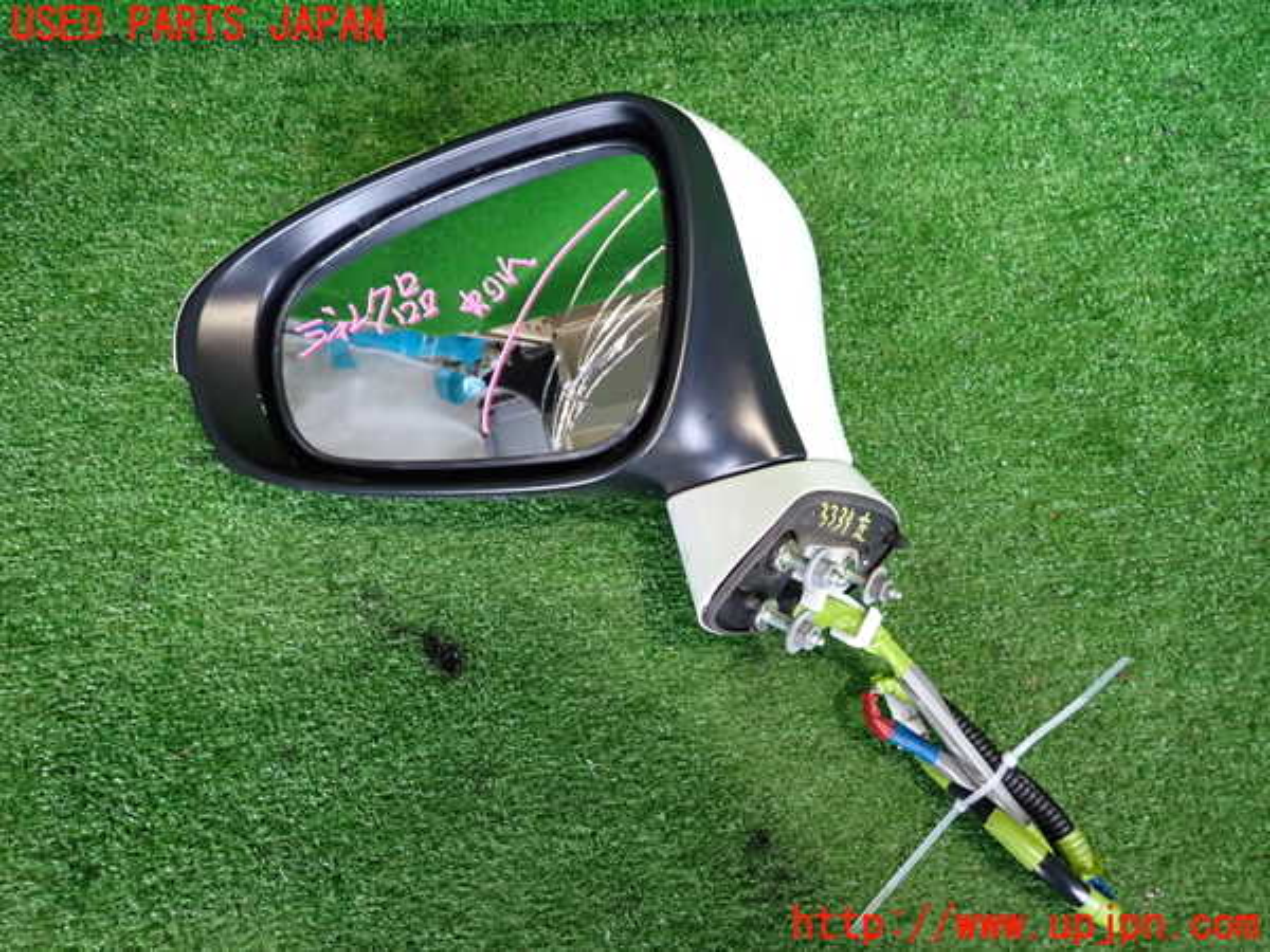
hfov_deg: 69.4
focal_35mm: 25
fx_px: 917
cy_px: 476
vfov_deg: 54.9
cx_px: 635
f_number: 2
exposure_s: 1/30
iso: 400
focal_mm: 4.5
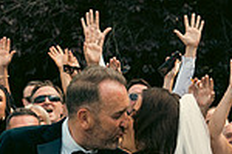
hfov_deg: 11.1
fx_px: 1192
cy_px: 236
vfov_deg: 7.3
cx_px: 142
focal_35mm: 185
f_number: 5
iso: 200
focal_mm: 48
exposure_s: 1/250
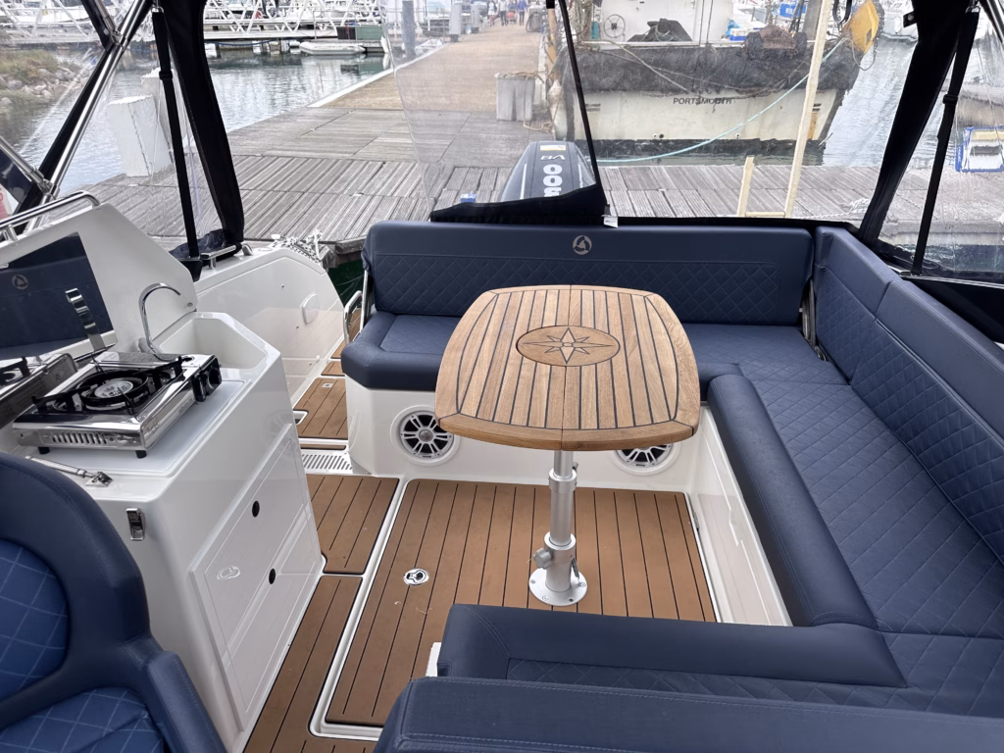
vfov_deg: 56.8
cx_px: 502
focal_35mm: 24
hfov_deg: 71.6
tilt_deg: -27.8
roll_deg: +1.3
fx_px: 696
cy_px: 376
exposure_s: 1/879
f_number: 1.78
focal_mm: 6.86
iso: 80
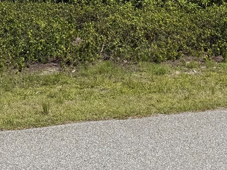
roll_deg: +1.4
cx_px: 135
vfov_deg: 18.4
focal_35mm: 76
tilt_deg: +3.3
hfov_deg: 25.6
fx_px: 499
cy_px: -35
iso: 80
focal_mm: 6.76
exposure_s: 1/4673
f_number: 1.78
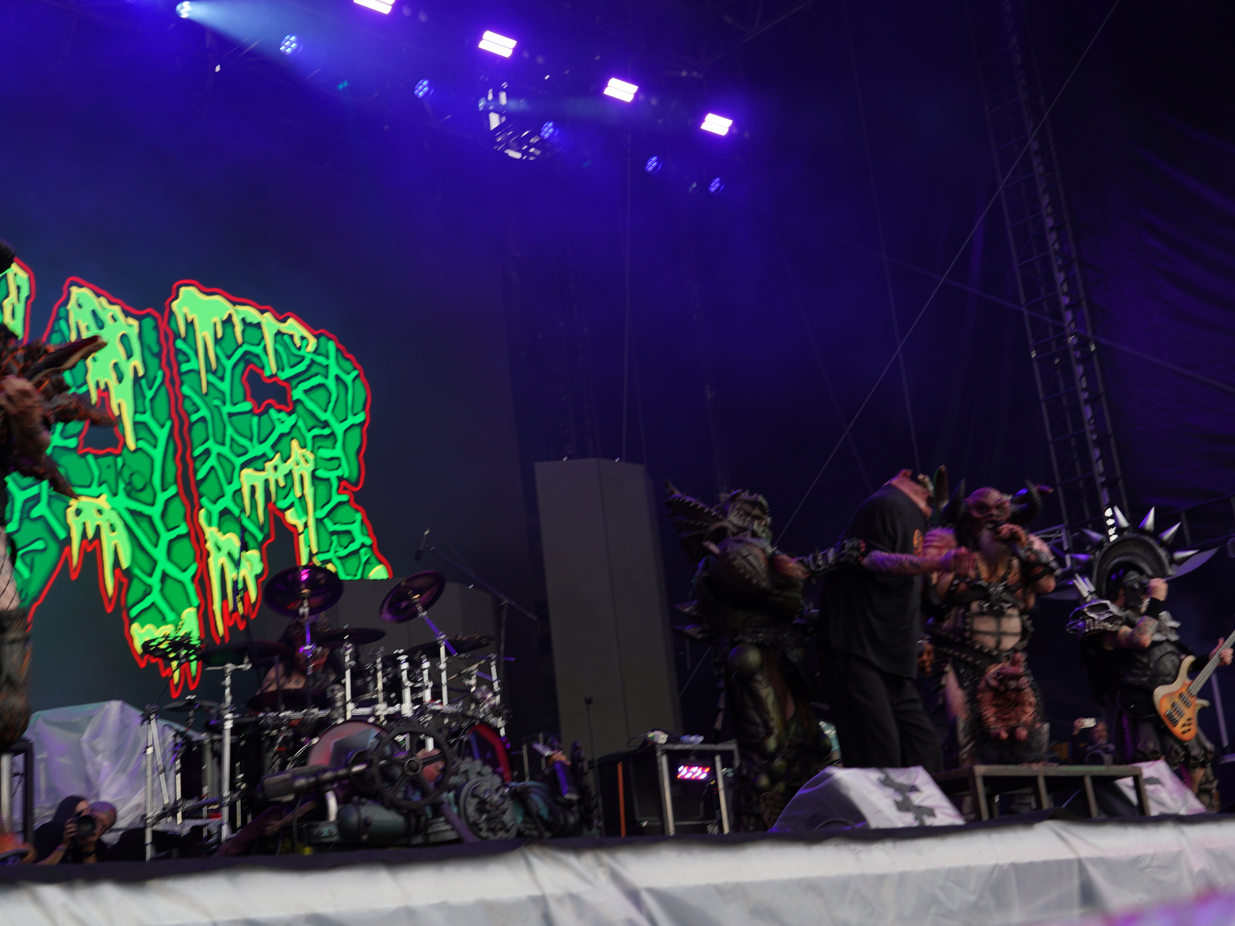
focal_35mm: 46
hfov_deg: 41.2
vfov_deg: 31.5
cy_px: 427
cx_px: 664
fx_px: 1641
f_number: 5.6
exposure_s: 1/60
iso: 100
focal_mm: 39
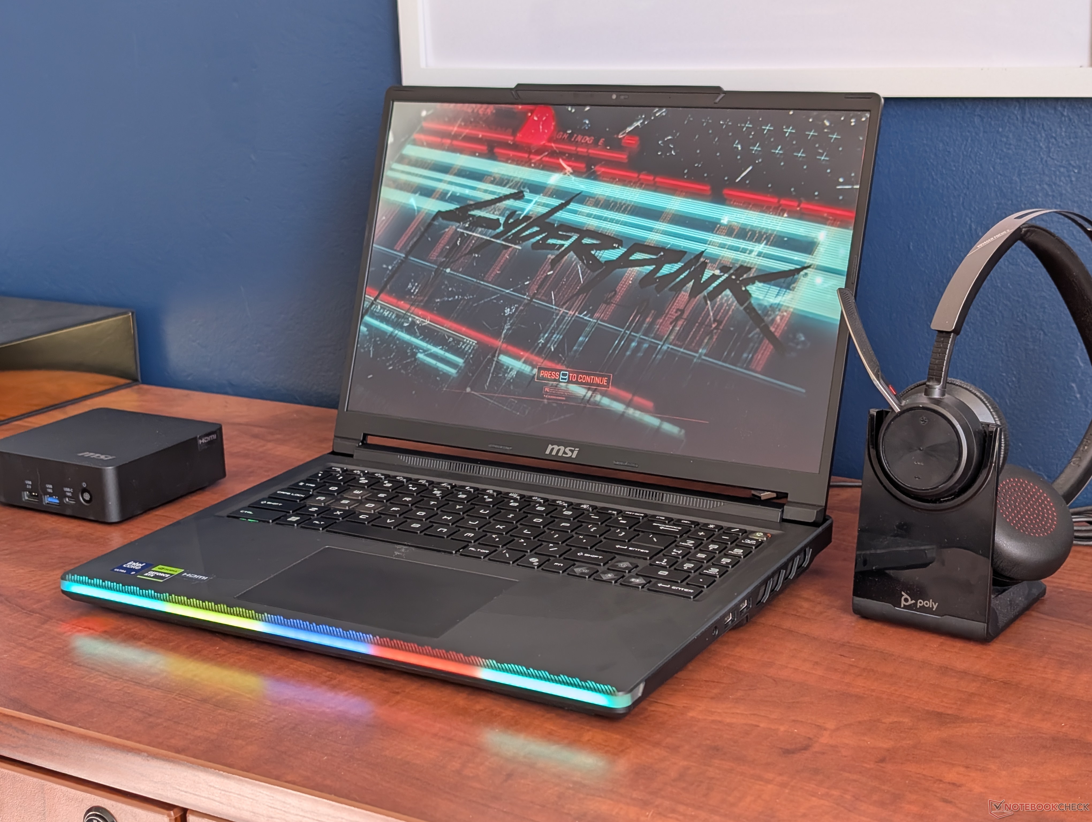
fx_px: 1548
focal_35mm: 49
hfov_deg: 38.9
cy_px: 411
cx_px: 546
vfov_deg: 29.7
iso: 99
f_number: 1.68
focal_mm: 6.9
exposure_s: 1/106
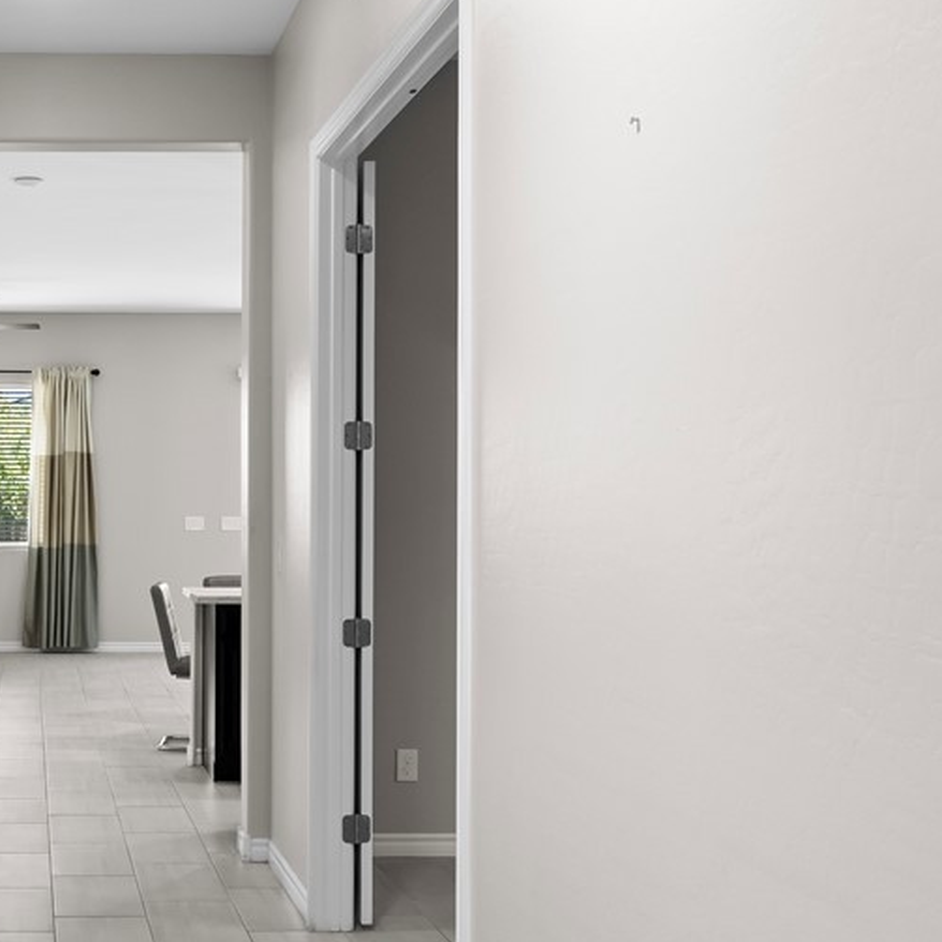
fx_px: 1693
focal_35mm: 55
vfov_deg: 31.1
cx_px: 30
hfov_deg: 29.3
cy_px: 515
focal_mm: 20
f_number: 8
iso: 400
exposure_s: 1/8
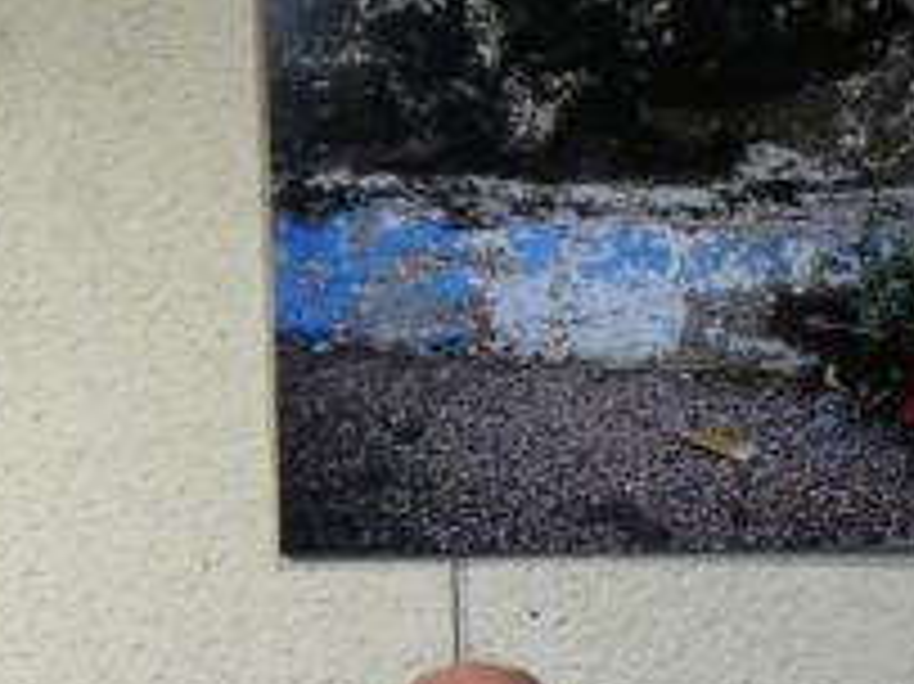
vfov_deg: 8.0
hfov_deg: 10.0
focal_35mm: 182
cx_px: -932
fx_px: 4803
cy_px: 1004
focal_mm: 7.6
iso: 125
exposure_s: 1/30
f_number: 2.8
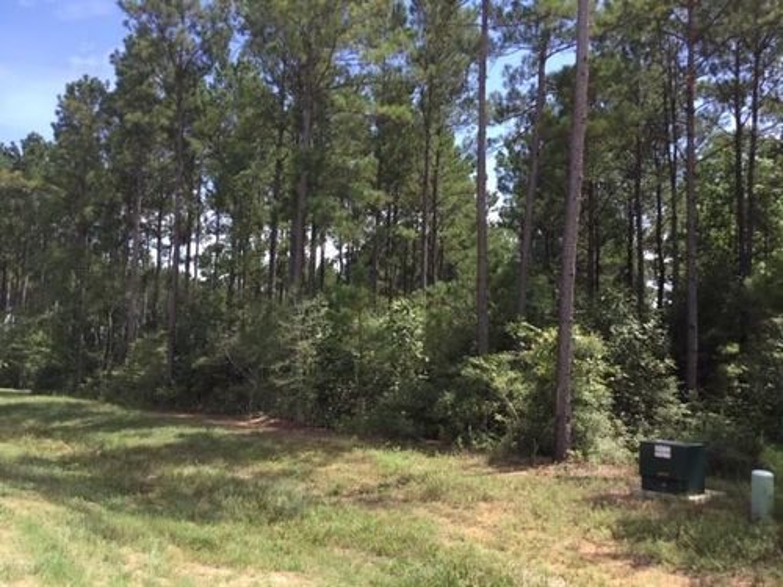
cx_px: 392
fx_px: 701
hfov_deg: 58.4
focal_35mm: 31
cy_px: 294
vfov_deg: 45.4
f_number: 2.4
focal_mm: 3.3
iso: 25
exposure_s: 1/422
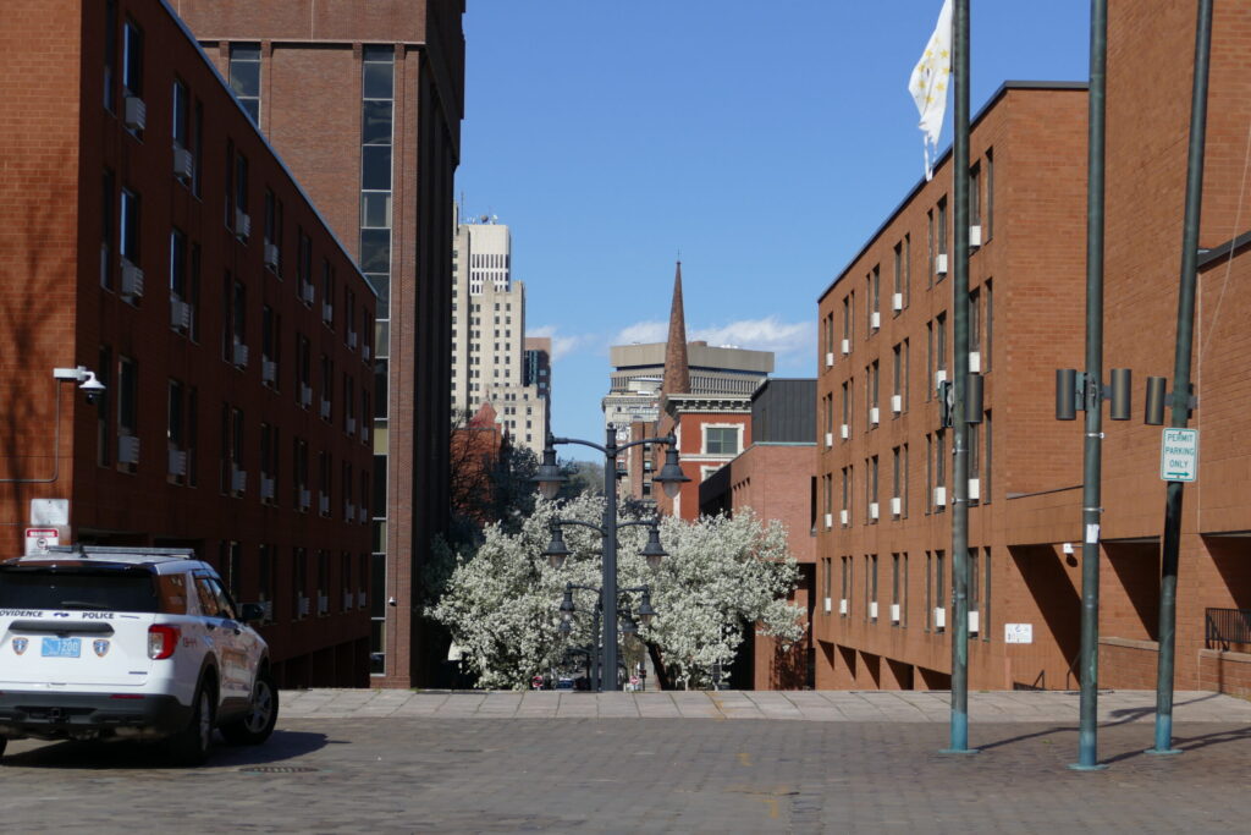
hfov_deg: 26.0
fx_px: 2711
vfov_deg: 17.5
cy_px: 418
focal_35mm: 78
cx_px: 626
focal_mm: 28.55
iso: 125
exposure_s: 1/2000
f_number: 3.7
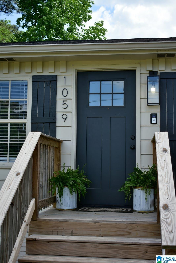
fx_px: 374
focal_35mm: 51
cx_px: 88
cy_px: 132
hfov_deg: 26.5
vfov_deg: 38.9
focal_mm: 34
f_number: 4.5
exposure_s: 1/800
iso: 250
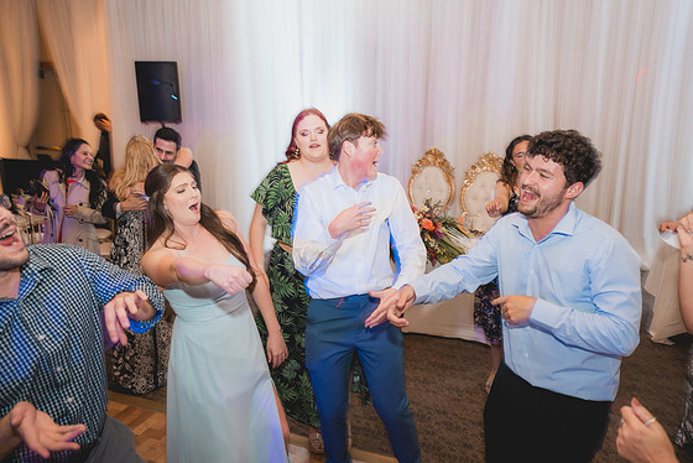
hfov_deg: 63.6
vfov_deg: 45.0
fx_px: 559
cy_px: 232
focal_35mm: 29
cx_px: 355
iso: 2500
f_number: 2.8
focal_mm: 28
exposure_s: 1/40
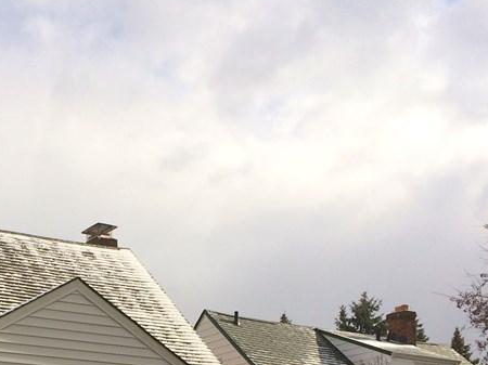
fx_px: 930
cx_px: 80
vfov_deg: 21.1
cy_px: 406
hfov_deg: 28.6
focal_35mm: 66
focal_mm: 4.15
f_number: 2.2
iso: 40
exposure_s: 1/3165
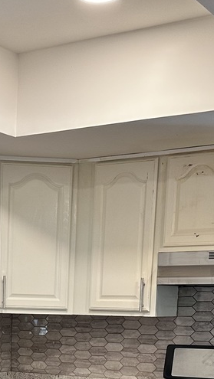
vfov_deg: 26.0
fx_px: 766
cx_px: 14
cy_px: 406
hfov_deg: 15.7
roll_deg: -1.0
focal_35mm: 76
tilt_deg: -5.9
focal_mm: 6.86
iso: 125
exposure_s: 1/60
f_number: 1.78
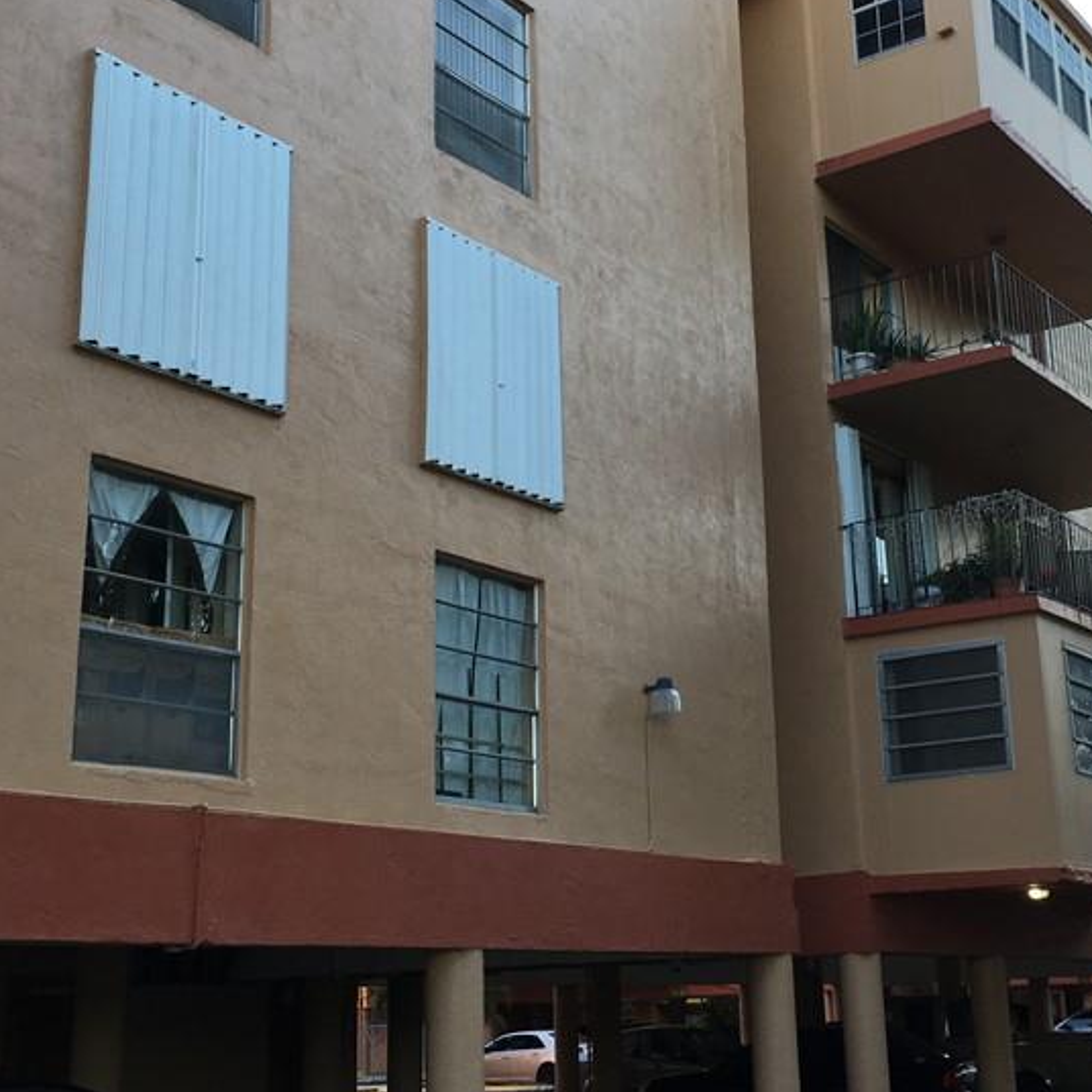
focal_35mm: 49
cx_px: 599
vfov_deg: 34.7
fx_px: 1749
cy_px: 509
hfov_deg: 34.7
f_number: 2.2
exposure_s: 1/120
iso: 25
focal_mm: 4.15
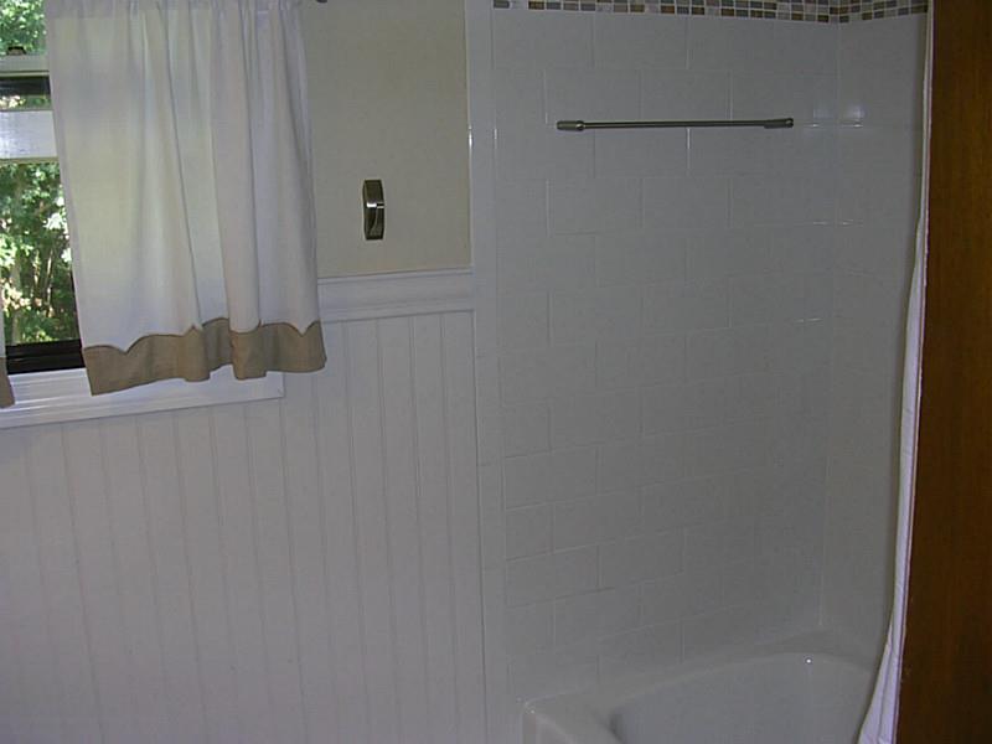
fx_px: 1089
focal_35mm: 38
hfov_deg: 49.0
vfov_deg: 37.7
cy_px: 372
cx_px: 496
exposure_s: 1/60.1
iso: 50
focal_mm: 5.8
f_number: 2.8
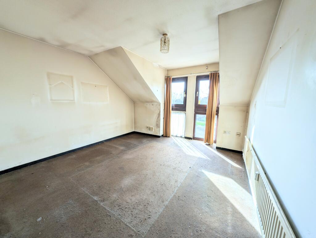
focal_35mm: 12
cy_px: 119
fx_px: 110
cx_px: 158
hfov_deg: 110.5
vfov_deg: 94.6
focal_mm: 2.23
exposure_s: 1/169
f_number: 1.95
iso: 52
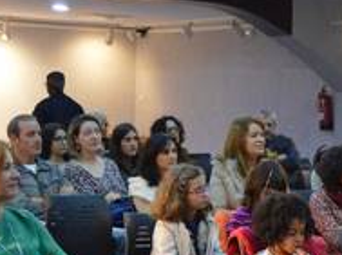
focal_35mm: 109
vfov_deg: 13.4
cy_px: 240
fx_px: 1074
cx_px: 308
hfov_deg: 17.8
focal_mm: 19
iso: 2800
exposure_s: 1/60
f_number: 3.5
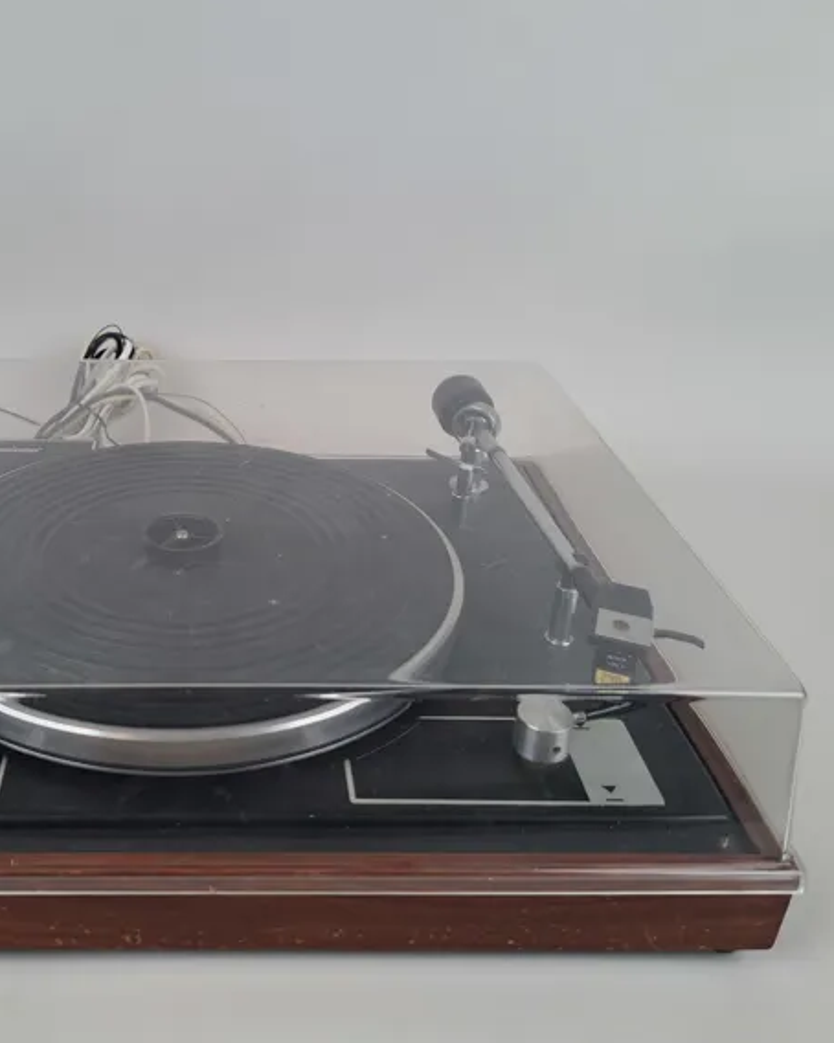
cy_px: 510
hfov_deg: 43.4
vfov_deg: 54.2
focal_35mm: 33
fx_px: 1019
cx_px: 231
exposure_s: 1/120
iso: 50
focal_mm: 5.23
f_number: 1.8
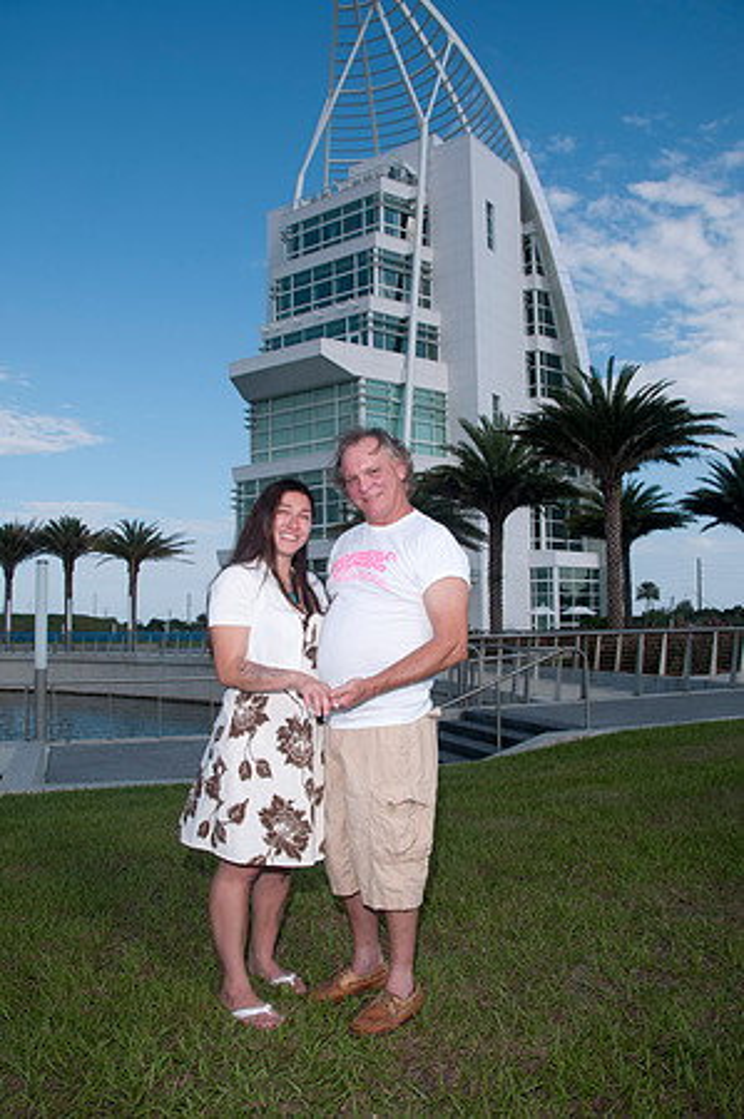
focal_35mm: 27
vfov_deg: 67.4
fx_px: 839
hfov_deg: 47.8
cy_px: 560
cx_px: 372
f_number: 9
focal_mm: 18
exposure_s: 1/250
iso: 100
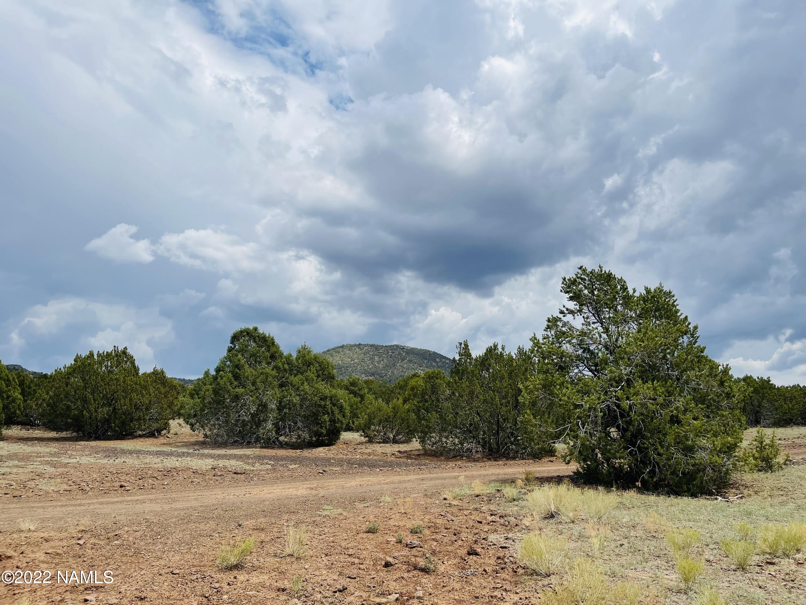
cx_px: 403
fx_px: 605
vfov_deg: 53.1
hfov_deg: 67.3
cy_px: 302
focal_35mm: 26
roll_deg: -0.5
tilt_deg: +13.2
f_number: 1.6
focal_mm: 5.1
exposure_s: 1/7937
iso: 32
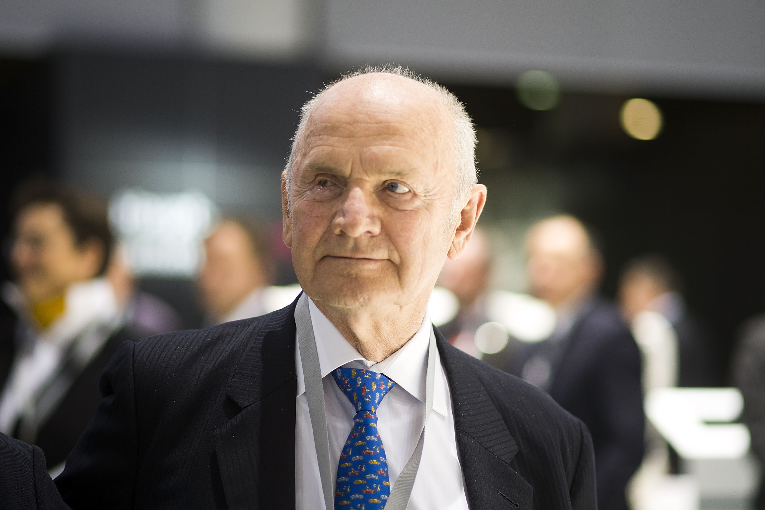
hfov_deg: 23.9
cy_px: 255
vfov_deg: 16.1
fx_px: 1806
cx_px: 382
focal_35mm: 85
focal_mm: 85
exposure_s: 1/800
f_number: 1.8
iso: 800
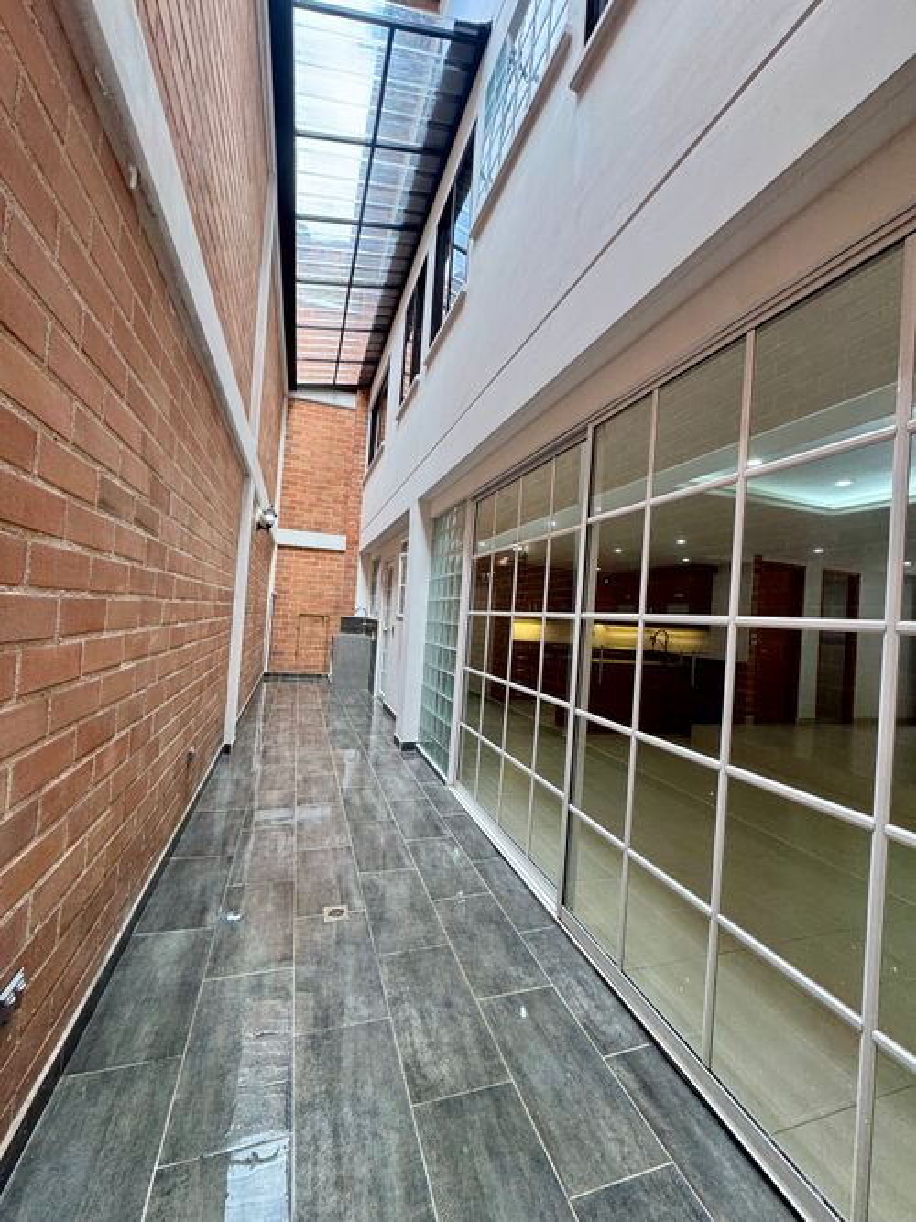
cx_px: 458
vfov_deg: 102.1
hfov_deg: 85.7
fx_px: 494
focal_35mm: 14
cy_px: 611
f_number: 2.2
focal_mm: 2.22
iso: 64
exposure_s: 1/120
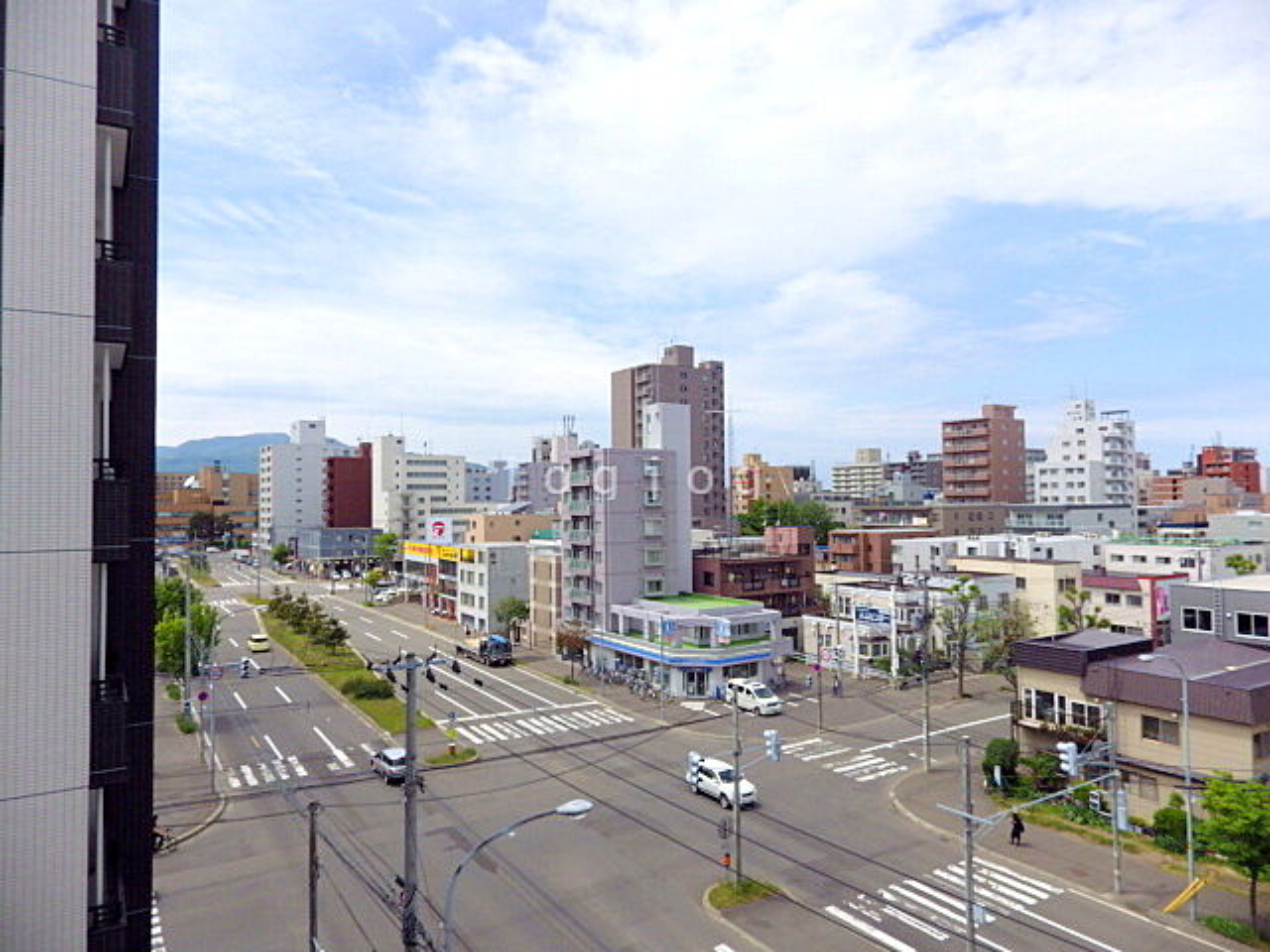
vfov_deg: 61.1
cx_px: 635
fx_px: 807
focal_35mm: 22
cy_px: 476
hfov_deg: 76.4
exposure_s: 1/250
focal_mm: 4
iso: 100
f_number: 9.7
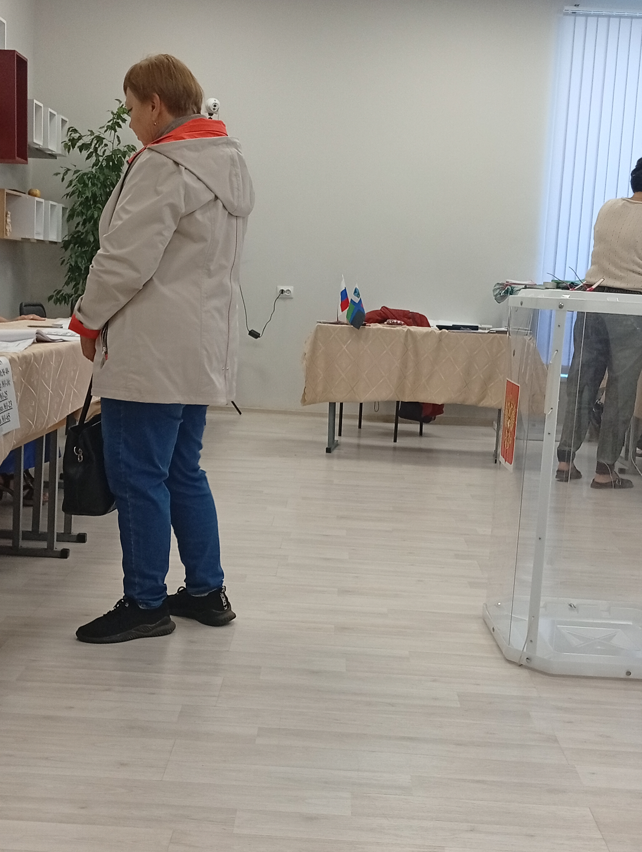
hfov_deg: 31.0
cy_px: 426
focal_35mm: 47
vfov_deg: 40.4
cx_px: 321
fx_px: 1159
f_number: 1.8
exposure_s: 1/50
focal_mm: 3.98
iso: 198
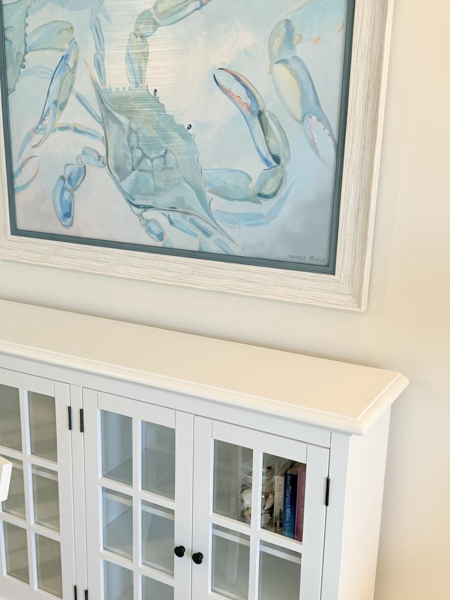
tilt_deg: -15.6
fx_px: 676
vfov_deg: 47.8
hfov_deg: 36.8
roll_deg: -1.0
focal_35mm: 39
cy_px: 327
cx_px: 203
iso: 125
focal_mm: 6.76
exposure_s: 1/60
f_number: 1.78
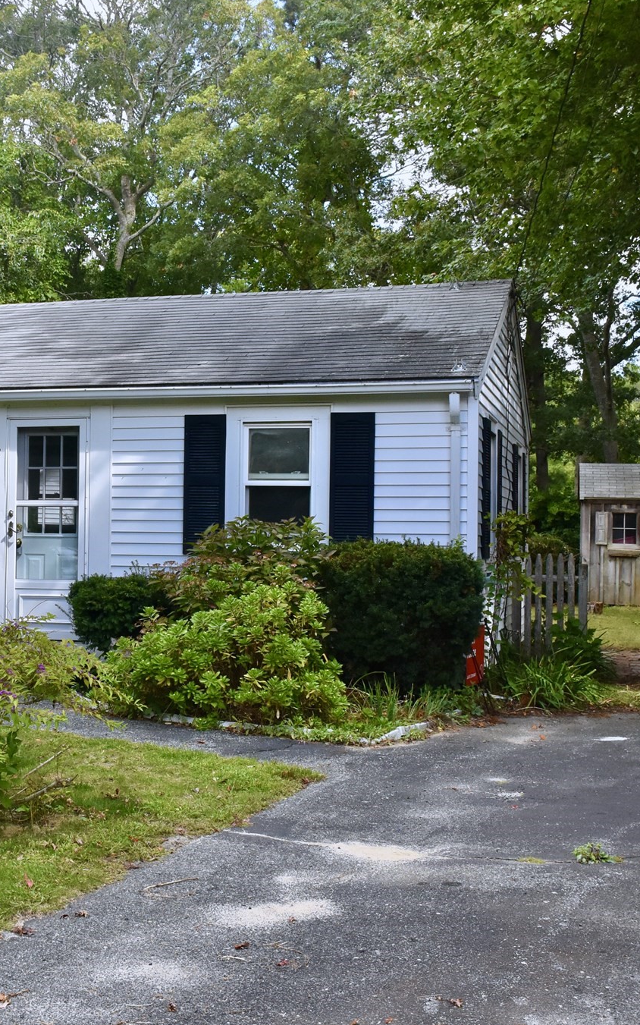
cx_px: 114
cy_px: 510
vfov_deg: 39.6
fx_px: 1424
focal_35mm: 51
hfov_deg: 24.9
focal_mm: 22
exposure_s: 1/320
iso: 800
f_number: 8
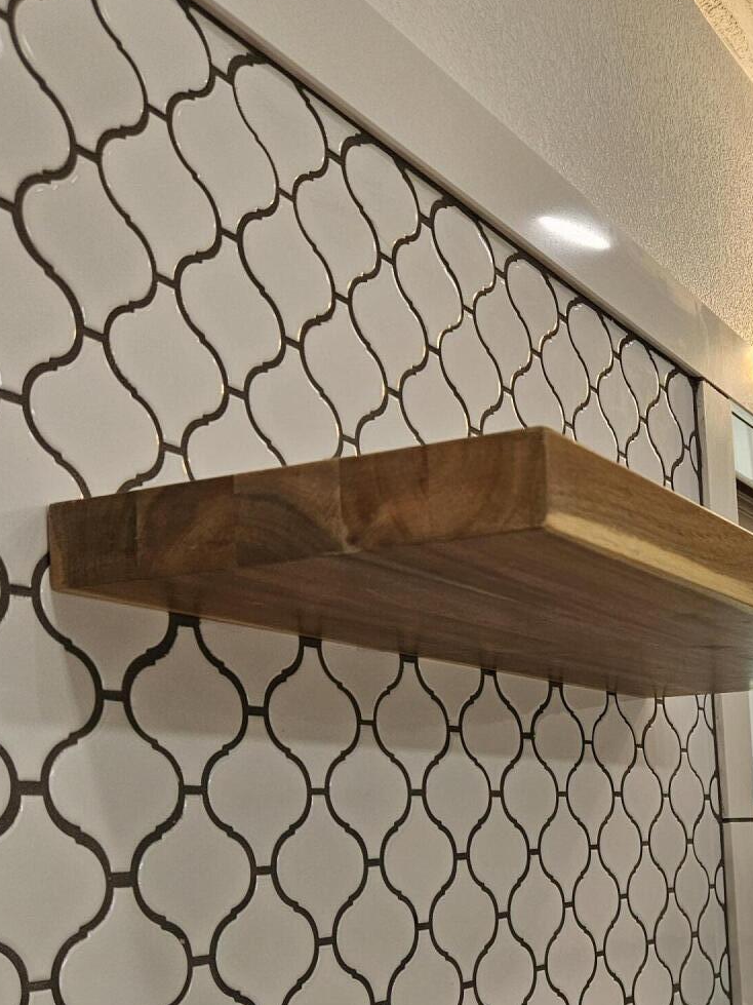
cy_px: 798
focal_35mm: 47
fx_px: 1363
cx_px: 722
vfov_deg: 39.0
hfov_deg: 29.2
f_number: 1.8
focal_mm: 5.4
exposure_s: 1/120
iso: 50
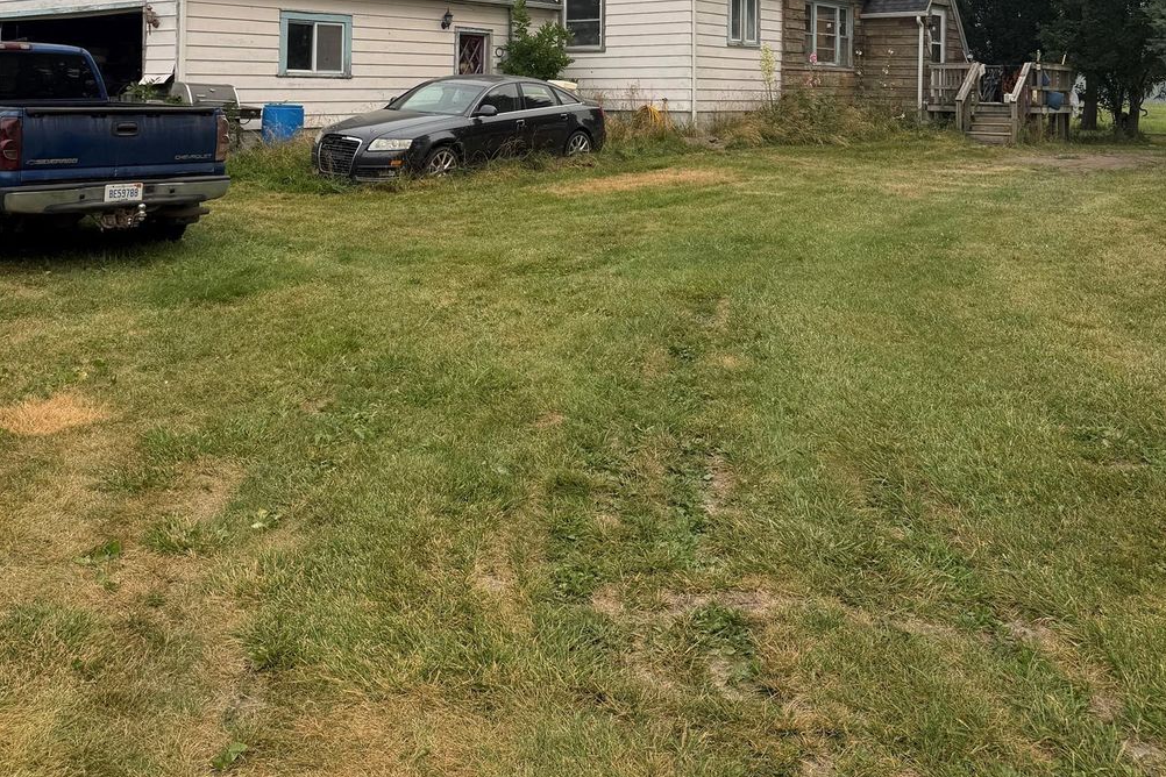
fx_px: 1101
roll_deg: -0.8
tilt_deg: +2.0
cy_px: 68
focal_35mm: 34
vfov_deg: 36.3
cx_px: 593
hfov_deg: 55.8
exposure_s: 1/1901
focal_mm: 6.76
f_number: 1.78
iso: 80
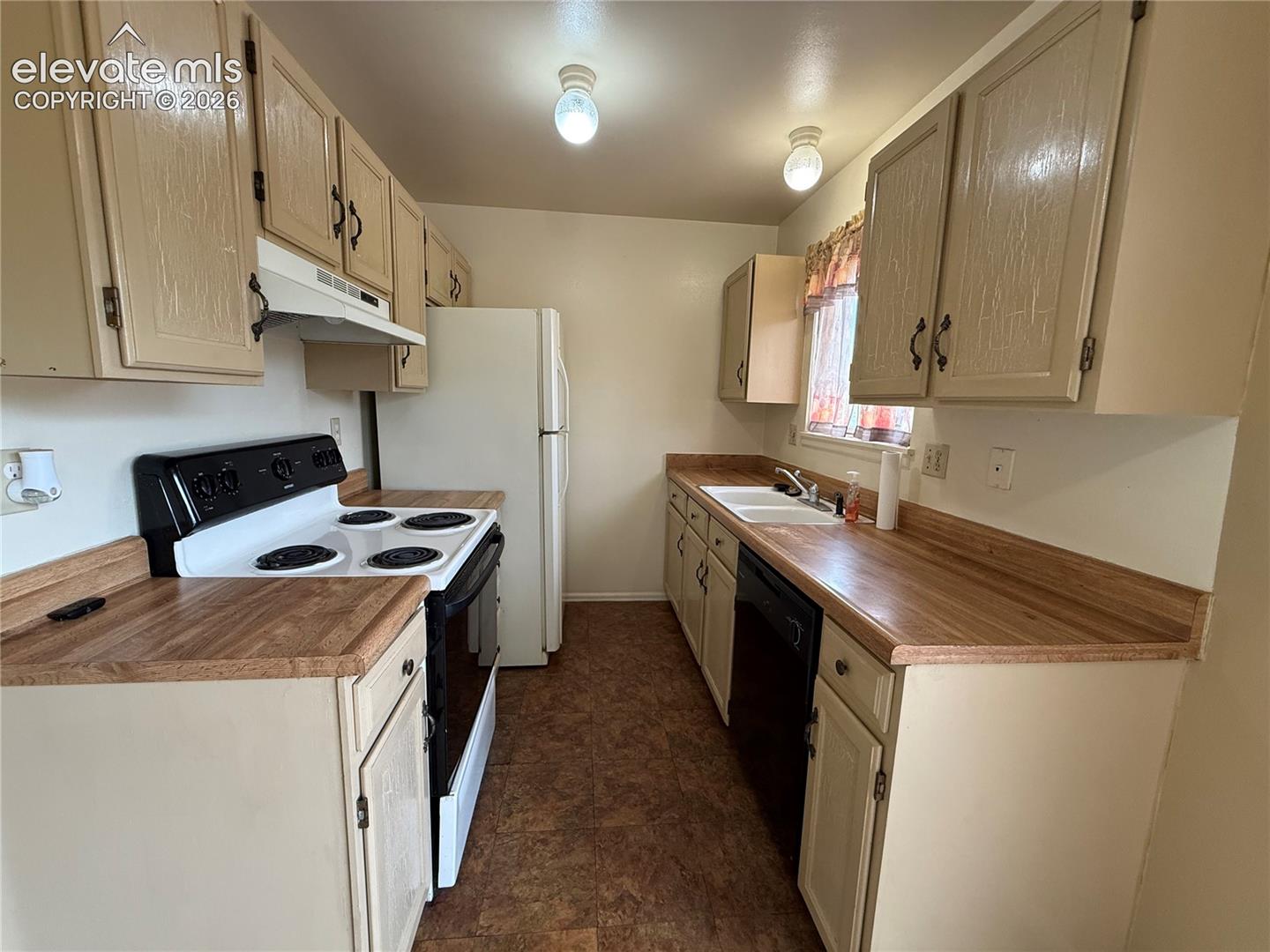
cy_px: 476
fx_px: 514
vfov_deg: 85.7
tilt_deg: -8.4
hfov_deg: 102.1
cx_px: 635
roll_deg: -1.5
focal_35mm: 14
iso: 200
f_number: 2.2
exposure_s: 1/120
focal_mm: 2.22
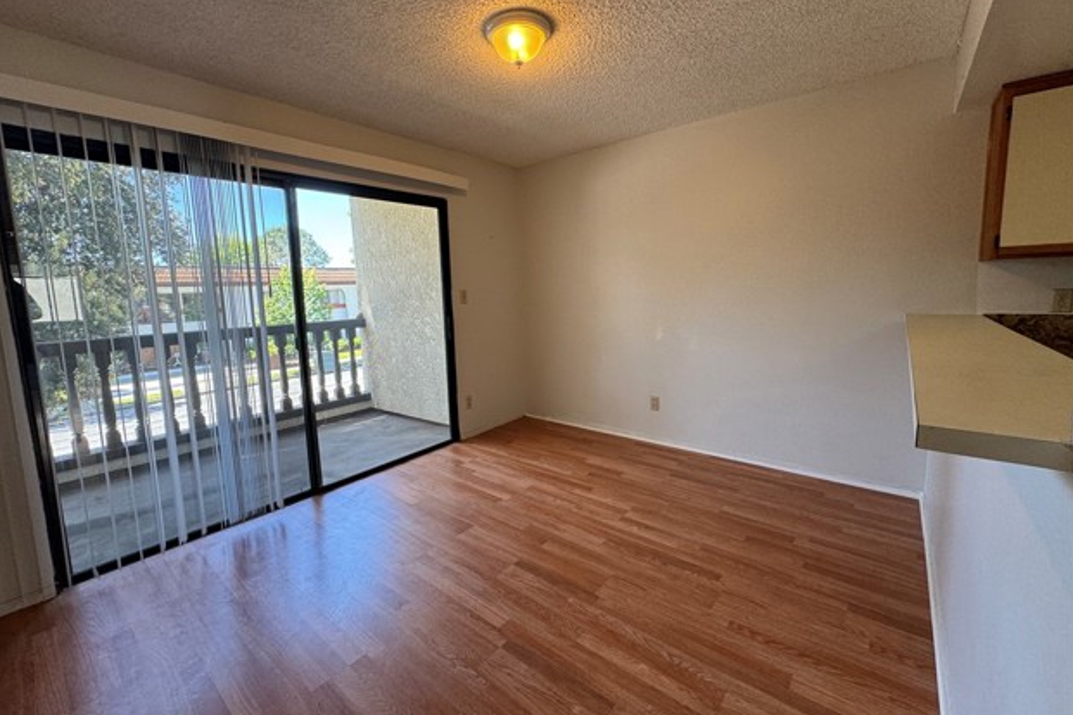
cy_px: 342
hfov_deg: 100.4
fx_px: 447
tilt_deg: -6.8
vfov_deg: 77.3
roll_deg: +1.7
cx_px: 522
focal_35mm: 15
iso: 125
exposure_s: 1/120
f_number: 2.2
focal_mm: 2.22
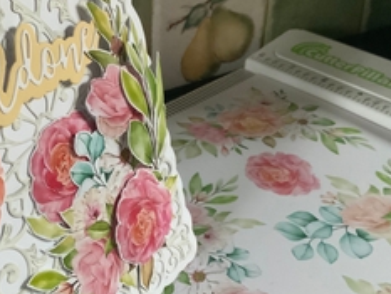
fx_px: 633
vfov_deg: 26.1
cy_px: 115
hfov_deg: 33.7
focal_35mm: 56
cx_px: 99
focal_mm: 3
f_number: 1.8
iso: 320
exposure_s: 1/31
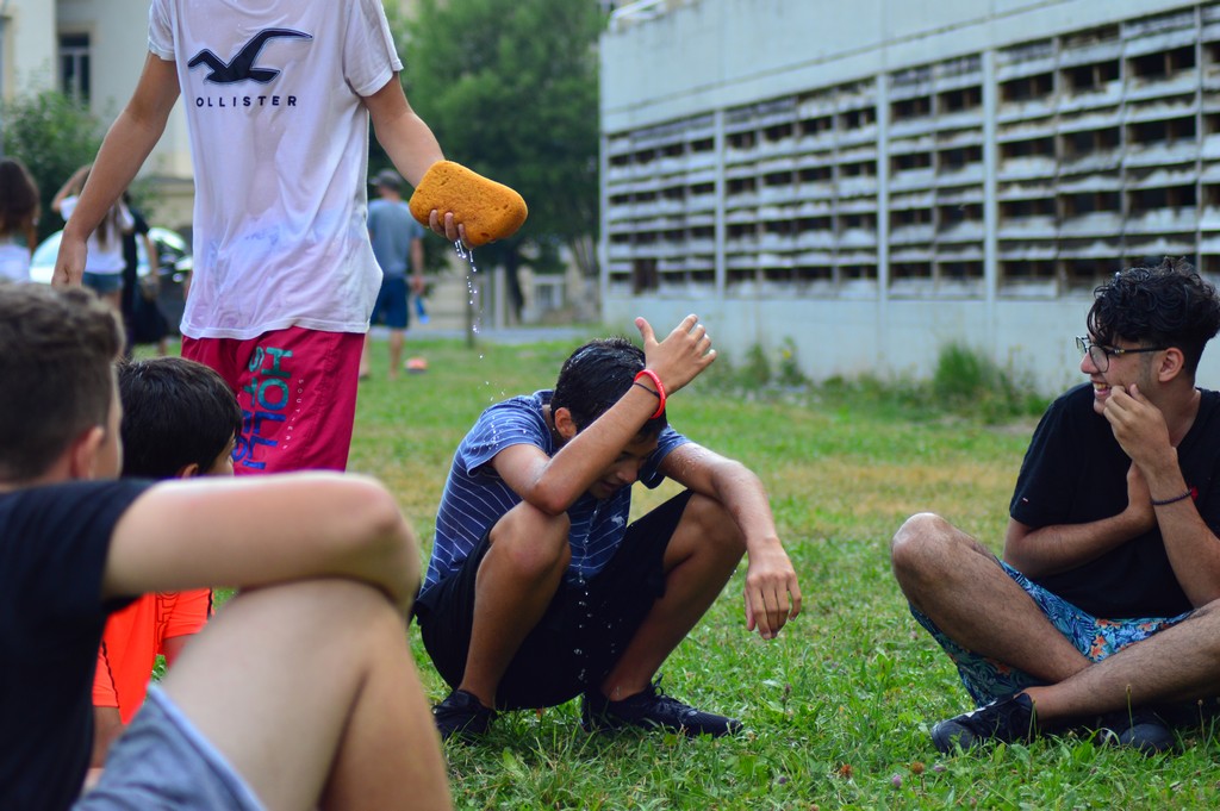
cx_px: 610
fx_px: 3809
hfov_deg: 18.2
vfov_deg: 12.2
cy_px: 406
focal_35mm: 112
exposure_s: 1/1000
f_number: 4
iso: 400
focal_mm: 75
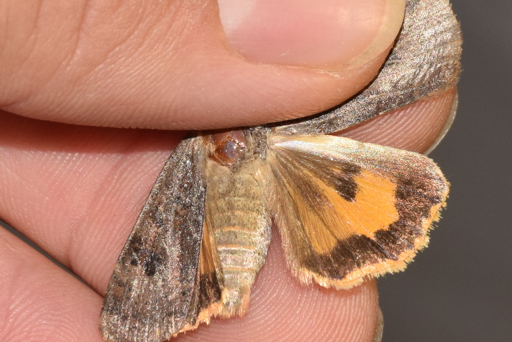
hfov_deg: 9.8
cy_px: 171
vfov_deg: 6.5
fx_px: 2986
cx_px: 256
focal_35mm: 210
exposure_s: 1/160
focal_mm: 140
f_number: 13
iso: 400
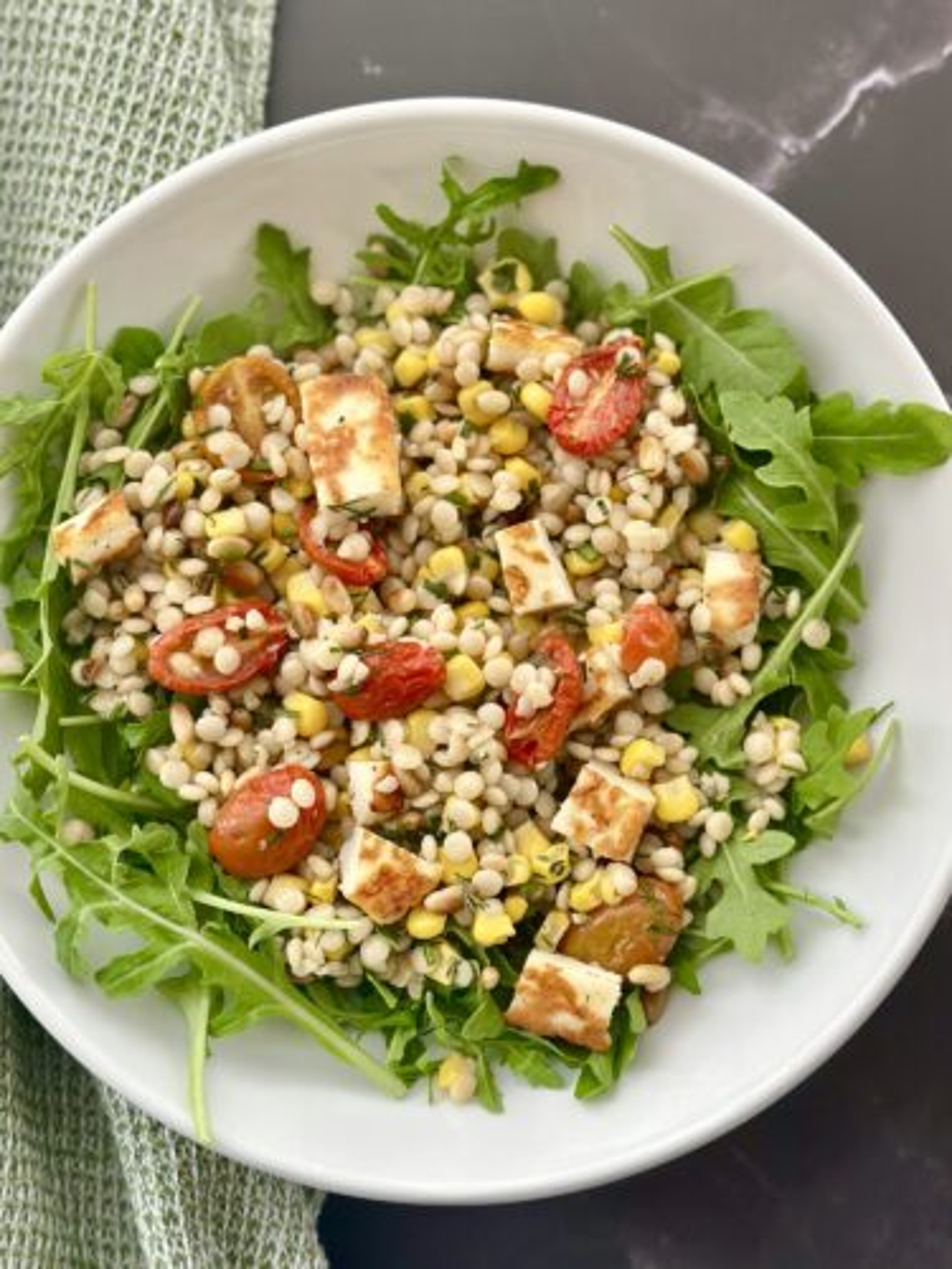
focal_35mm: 48
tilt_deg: -85.9
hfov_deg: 30.3
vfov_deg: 39.7
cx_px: 476
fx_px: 1760
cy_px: 634
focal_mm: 6.86
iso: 125
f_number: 1.78
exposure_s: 1/74
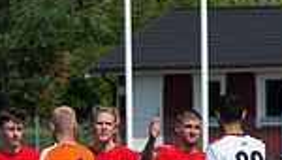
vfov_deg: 2.2
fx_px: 4232
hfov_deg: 3.8
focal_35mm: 565
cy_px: 260
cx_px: 103
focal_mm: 140
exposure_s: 1/1600
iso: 100
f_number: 4
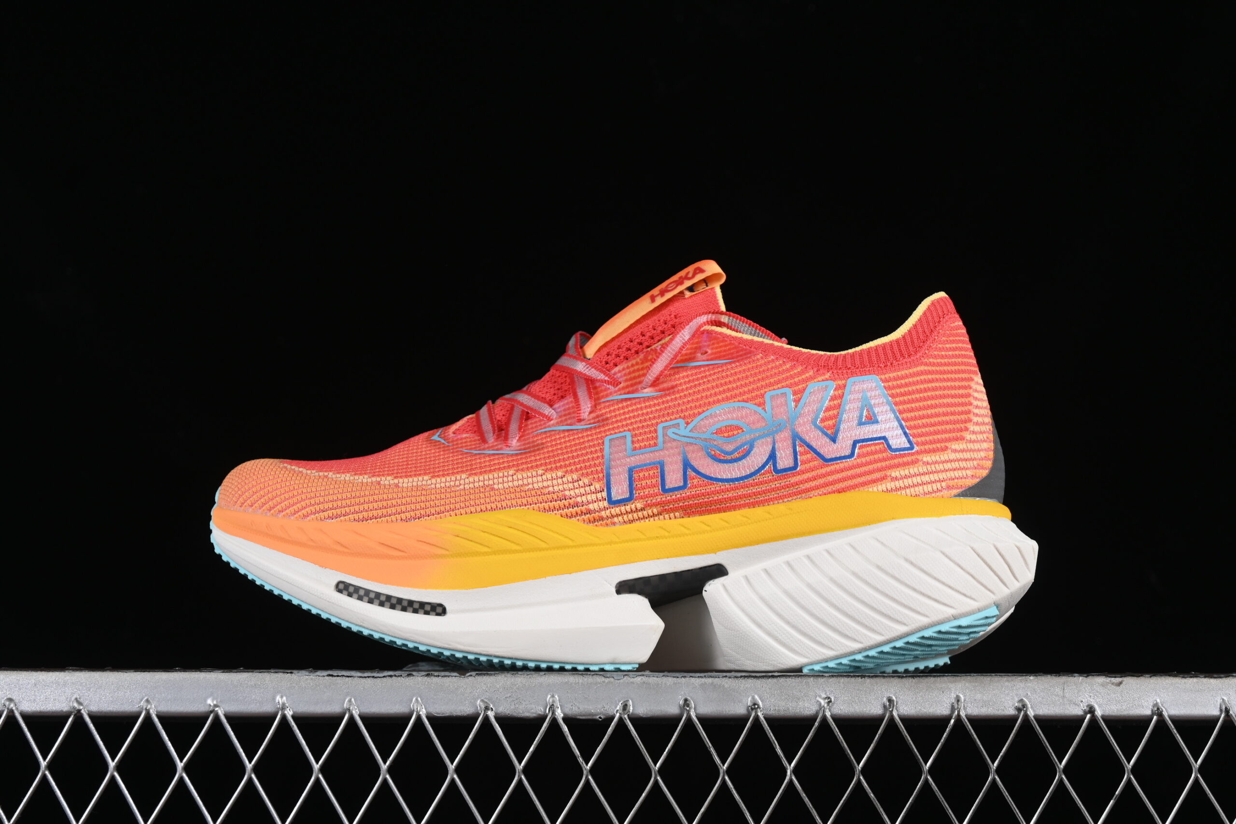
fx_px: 2575
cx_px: 618
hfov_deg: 27.0
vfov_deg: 18.2
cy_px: 412
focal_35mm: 75
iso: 160
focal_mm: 50
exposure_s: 1/80
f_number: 8
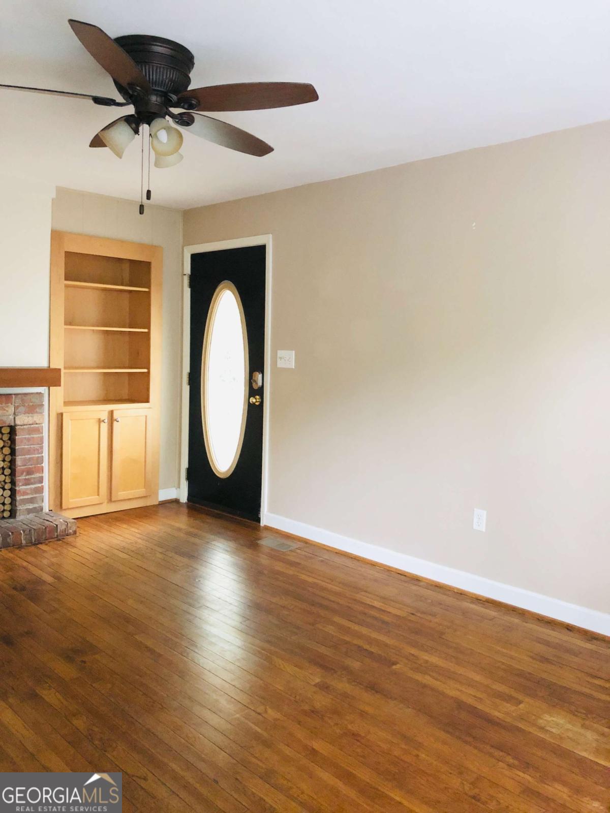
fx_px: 658
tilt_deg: -3.3
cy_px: 406
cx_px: 305
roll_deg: -1.8
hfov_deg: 49.7
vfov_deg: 63.4
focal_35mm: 28
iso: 100
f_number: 1.8
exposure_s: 1/4
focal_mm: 3.99
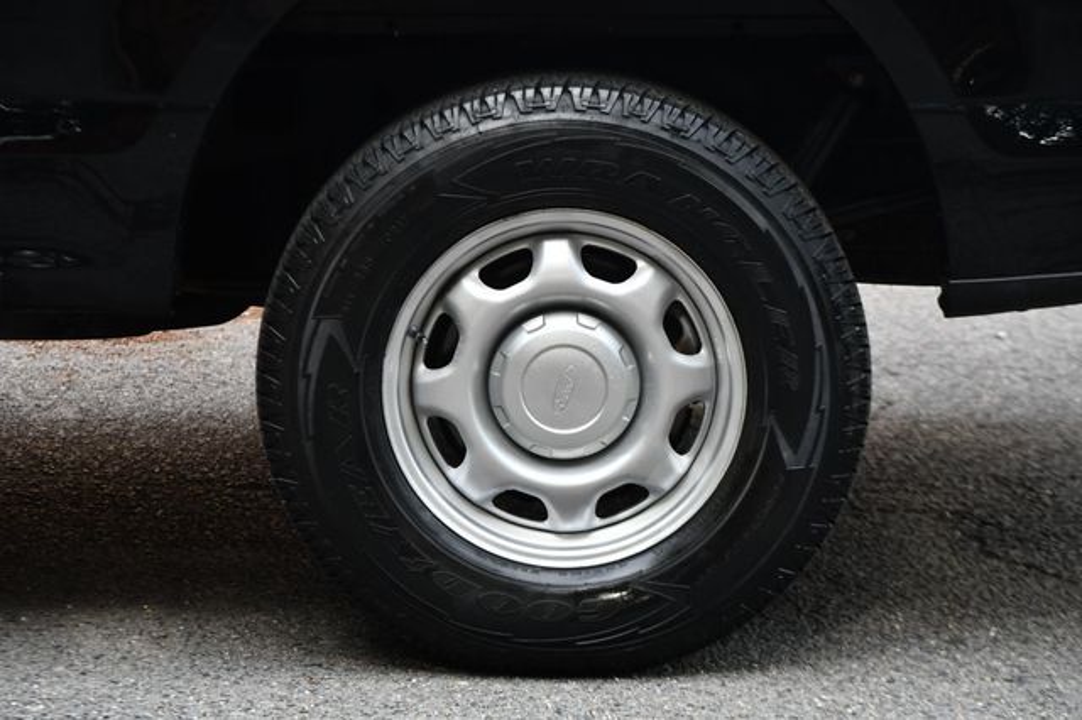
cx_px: 541
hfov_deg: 14.5
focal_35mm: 142
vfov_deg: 9.7
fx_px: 4266
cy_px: 360
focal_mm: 95
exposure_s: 1/250
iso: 320
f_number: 5.6
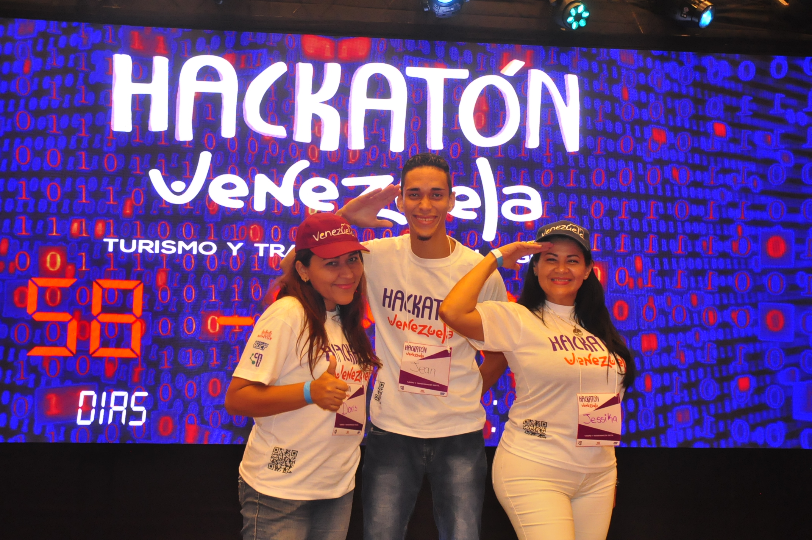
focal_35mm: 46
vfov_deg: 28.9
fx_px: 1048
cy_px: 270
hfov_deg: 42.4
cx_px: 406
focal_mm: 31
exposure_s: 1/100
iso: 2000
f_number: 4
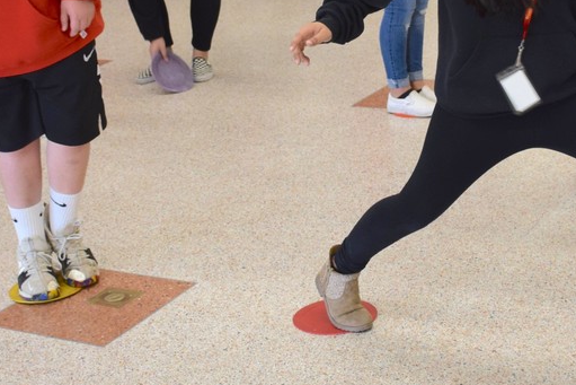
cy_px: 99
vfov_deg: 15.5
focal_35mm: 88
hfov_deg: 23.0
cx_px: 370
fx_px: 1408
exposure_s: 1/80
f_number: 4.5
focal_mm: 20
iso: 400
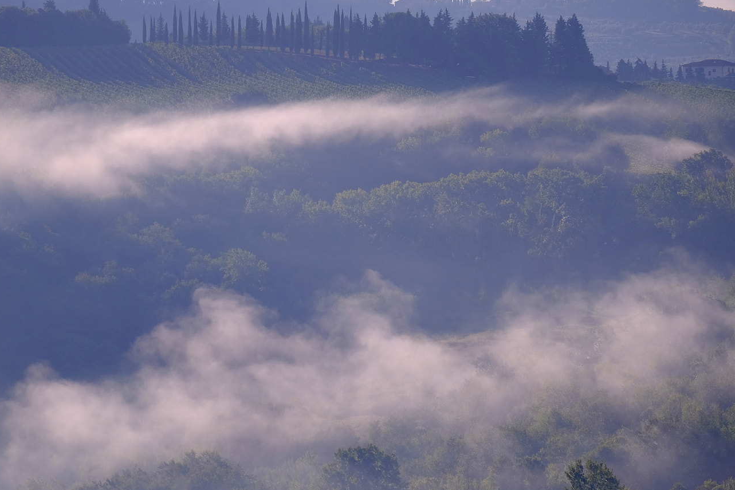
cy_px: 258
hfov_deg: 5.5
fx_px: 7634
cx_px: 295
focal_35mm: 374
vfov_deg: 3.7
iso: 200
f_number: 5.6
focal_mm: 200
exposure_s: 1/400
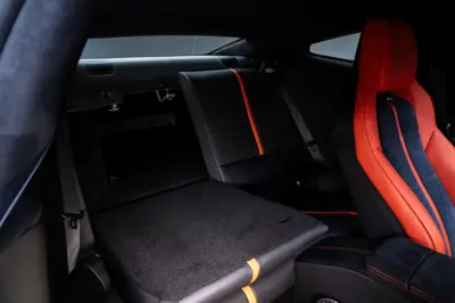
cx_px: 228
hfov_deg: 73.8
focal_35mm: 24
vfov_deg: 53.1
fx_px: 303
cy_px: 152
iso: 400
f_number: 8
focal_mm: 24
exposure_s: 1/2
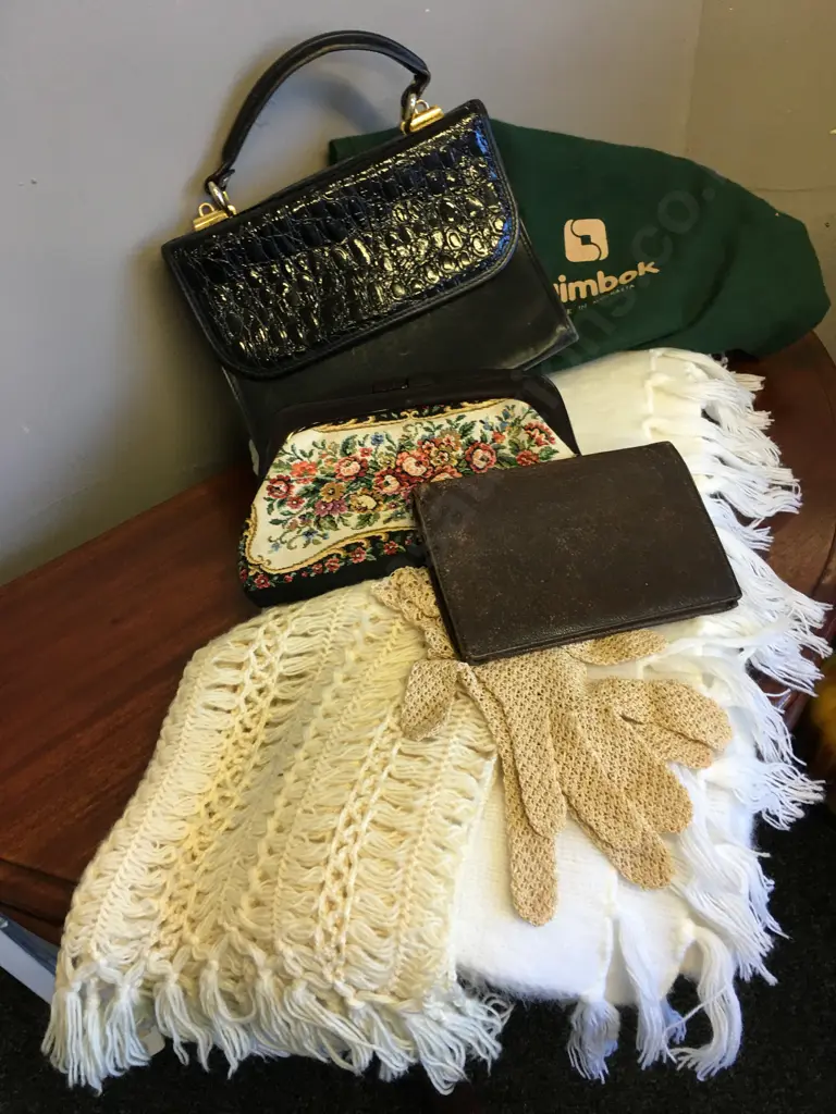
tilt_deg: -48.1
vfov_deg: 61.7
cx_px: 418
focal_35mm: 29
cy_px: 557
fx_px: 934
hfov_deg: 48.2
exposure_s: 1/33
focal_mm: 4.15
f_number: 2.2
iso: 64
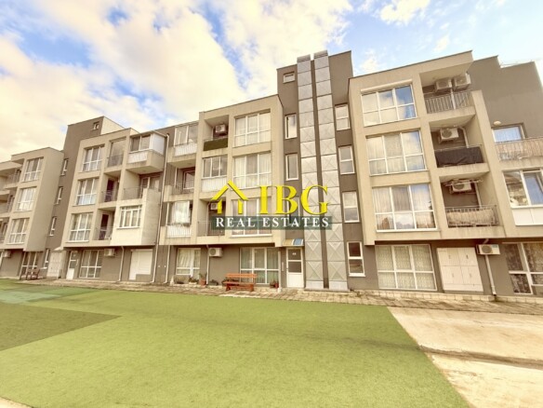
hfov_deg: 102.1
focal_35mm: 14
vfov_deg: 85.7
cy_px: 204
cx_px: 272
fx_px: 220
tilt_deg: +14.3
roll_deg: -0.2
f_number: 2.2
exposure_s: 1/694
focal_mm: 2.22
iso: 50
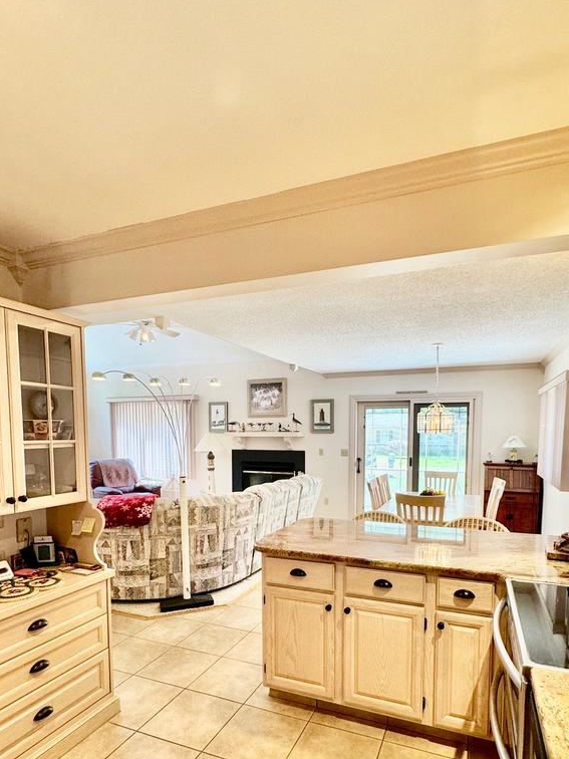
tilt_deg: -5.0
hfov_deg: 65.9
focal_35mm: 20
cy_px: 467
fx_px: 438
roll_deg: +0.5
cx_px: 309
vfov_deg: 80.5
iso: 160
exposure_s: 1/120
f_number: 2.2
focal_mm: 2.22
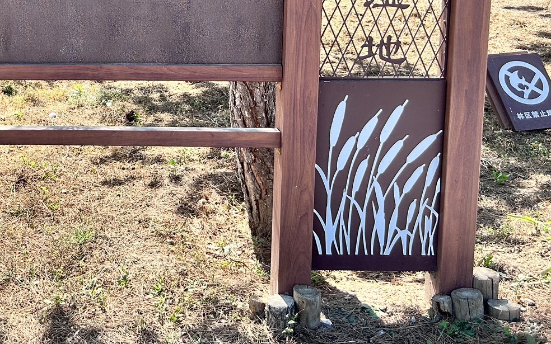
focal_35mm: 56
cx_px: 30
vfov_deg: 22.3
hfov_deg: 33.8
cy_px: 1
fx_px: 841
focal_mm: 5.7
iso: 50
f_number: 1.5
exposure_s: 1/1112
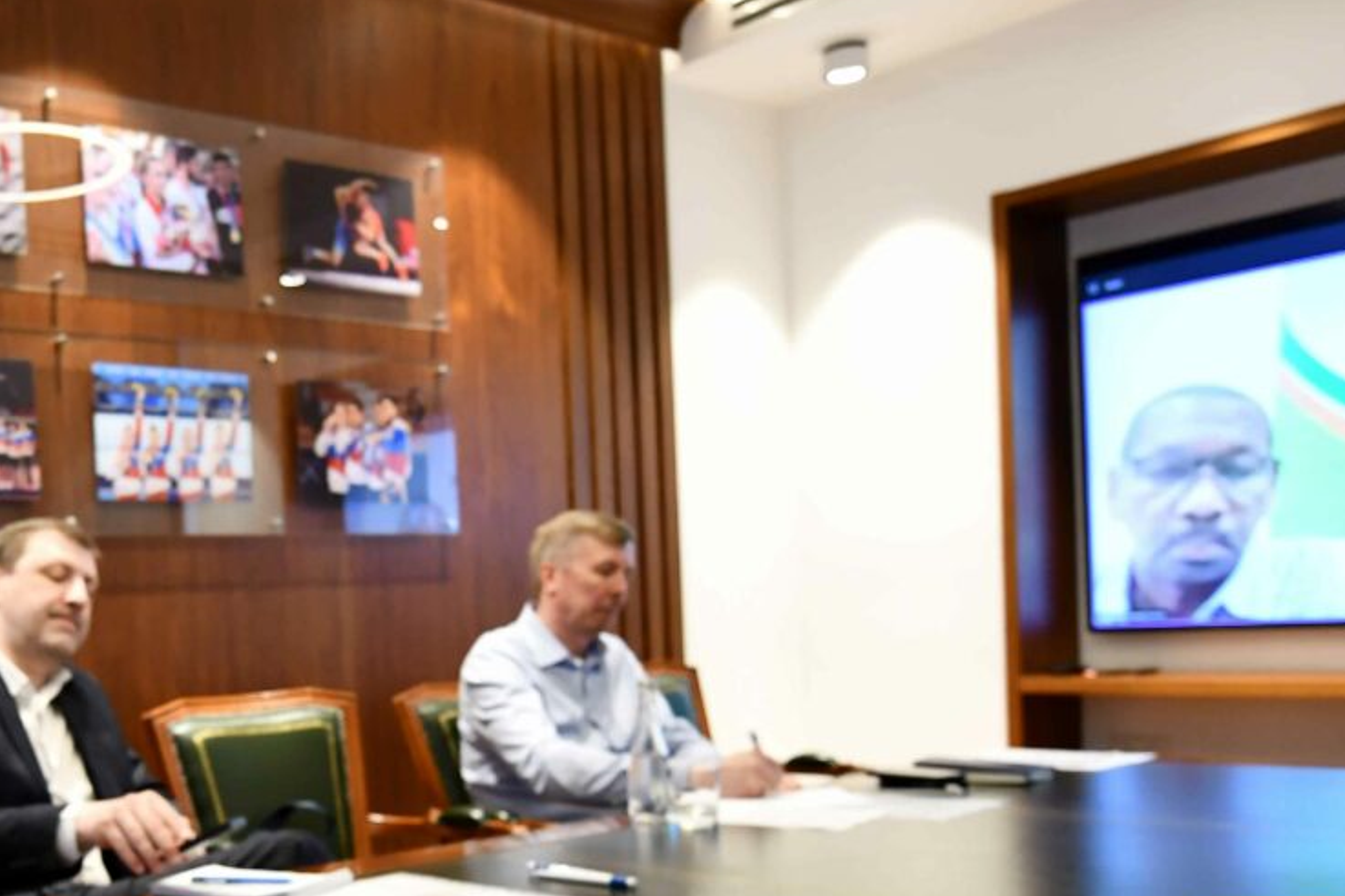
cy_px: 669
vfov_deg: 34.3
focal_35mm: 38
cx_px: 146
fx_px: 1419
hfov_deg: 46.1
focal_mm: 14
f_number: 3.2
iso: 1100
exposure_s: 1/160
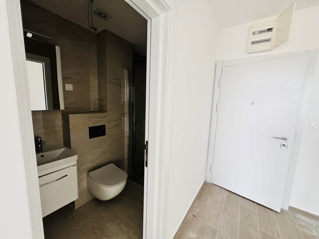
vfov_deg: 85.7
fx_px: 129
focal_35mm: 14
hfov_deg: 102.1
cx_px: 160
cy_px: 120
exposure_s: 1/99
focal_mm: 2.2
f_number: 2.2
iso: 320
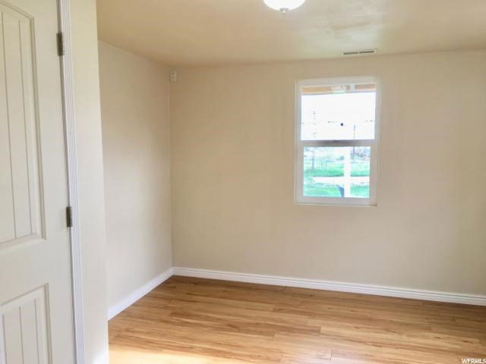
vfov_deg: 48.2
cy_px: 182
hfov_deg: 61.7
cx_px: 243
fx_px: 407
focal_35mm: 29
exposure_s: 1/40
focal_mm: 4.15
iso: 32
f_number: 2.2
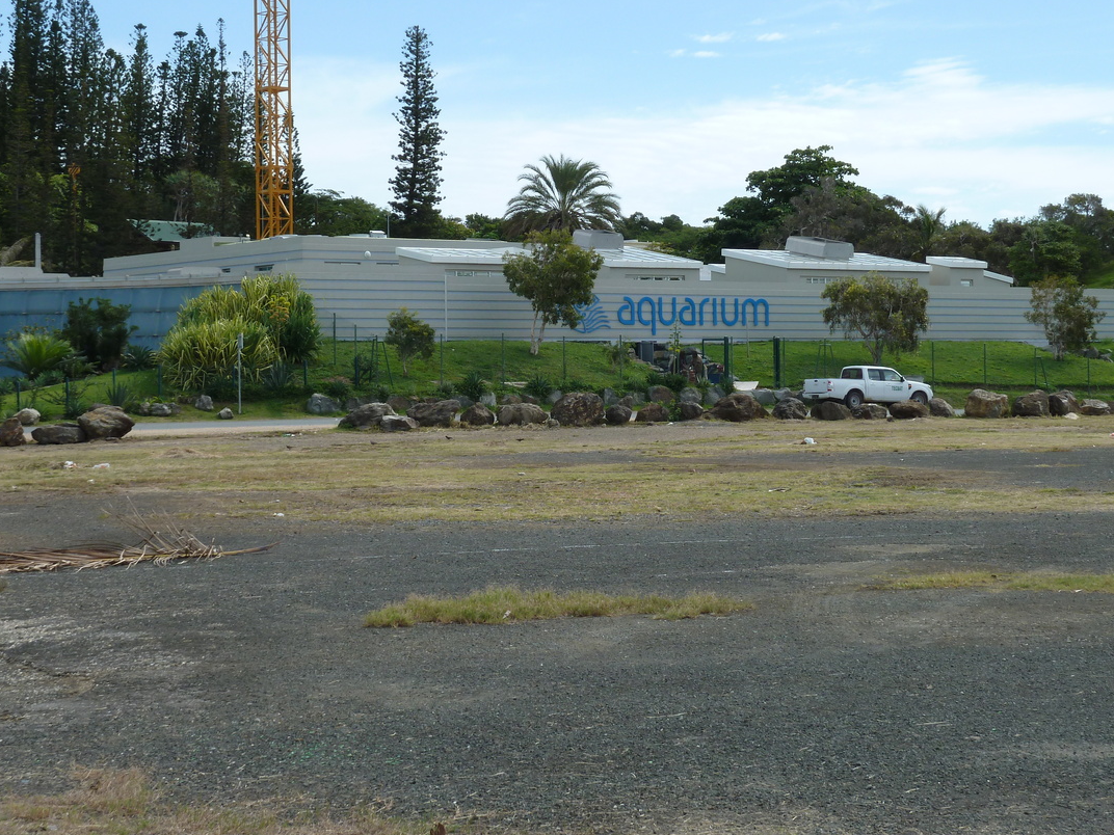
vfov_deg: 19.6
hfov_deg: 26.0
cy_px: 396
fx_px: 2414
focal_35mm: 75
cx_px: 561
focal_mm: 11
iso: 80
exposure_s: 1/500
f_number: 4.1
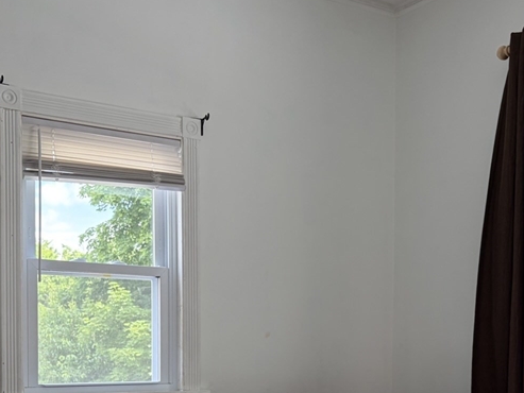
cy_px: 366
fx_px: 818
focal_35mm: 54
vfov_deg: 26.0
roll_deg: +0.2
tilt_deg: -1.4
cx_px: 303
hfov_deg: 35.5
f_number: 1.6
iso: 50
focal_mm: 5.96
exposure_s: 1/143
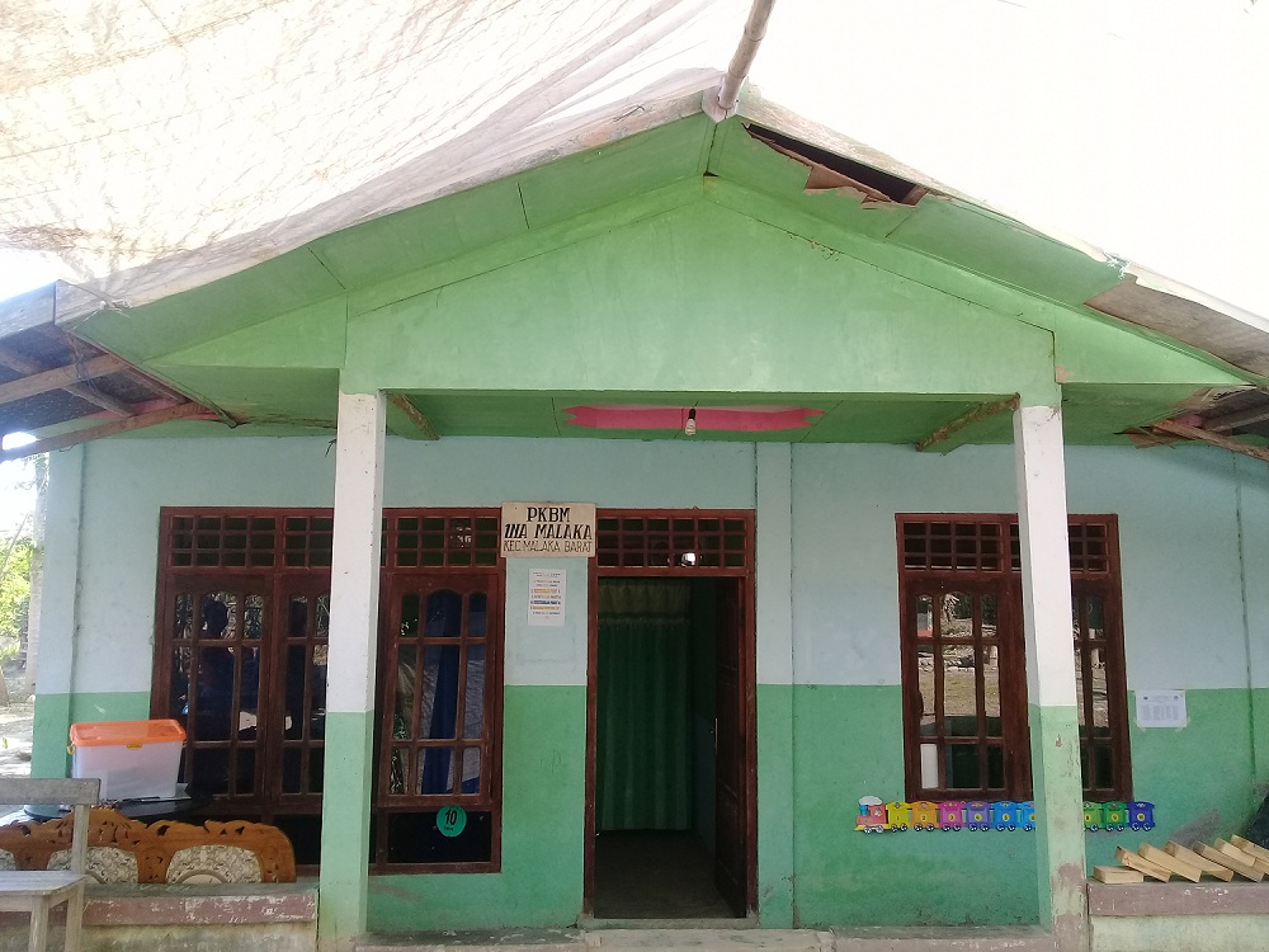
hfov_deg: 58.4
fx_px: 1136
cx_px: 634
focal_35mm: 31
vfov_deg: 45.4
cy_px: 476
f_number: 2.2
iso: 50
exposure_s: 1/100
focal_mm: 3.3
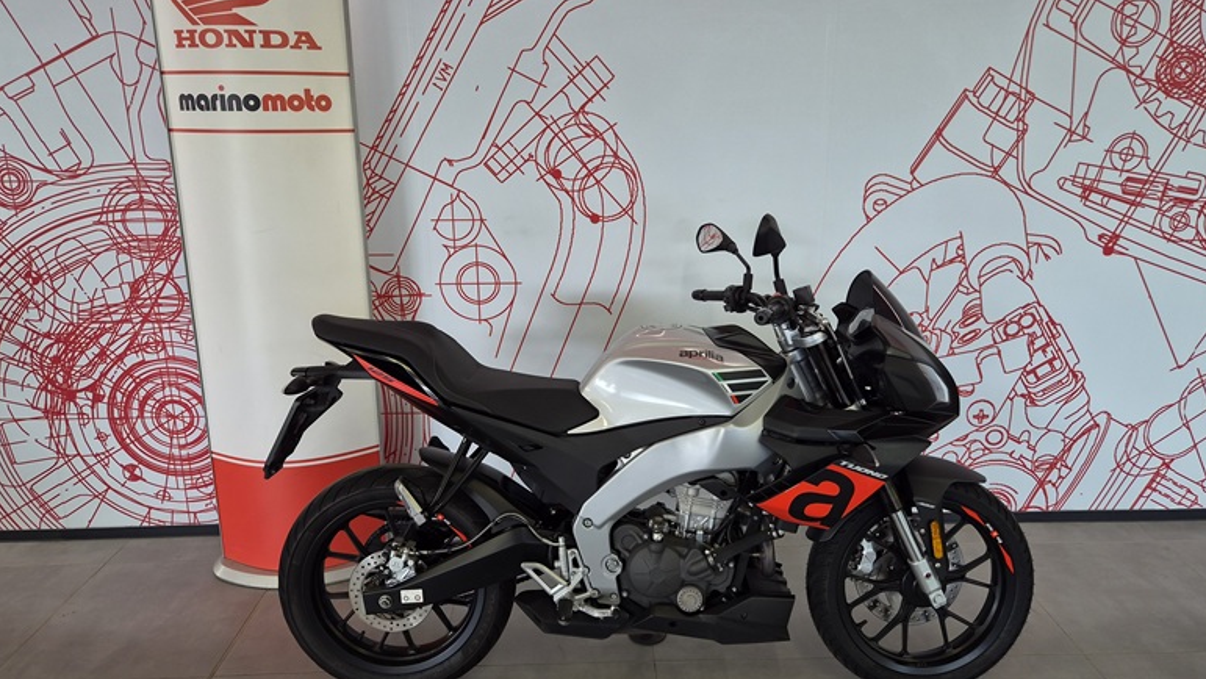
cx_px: 623
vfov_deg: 44.4
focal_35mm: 26
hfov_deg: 71.9
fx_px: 832
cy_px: 332
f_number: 1.8
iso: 200
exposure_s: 1/100
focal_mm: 5.4
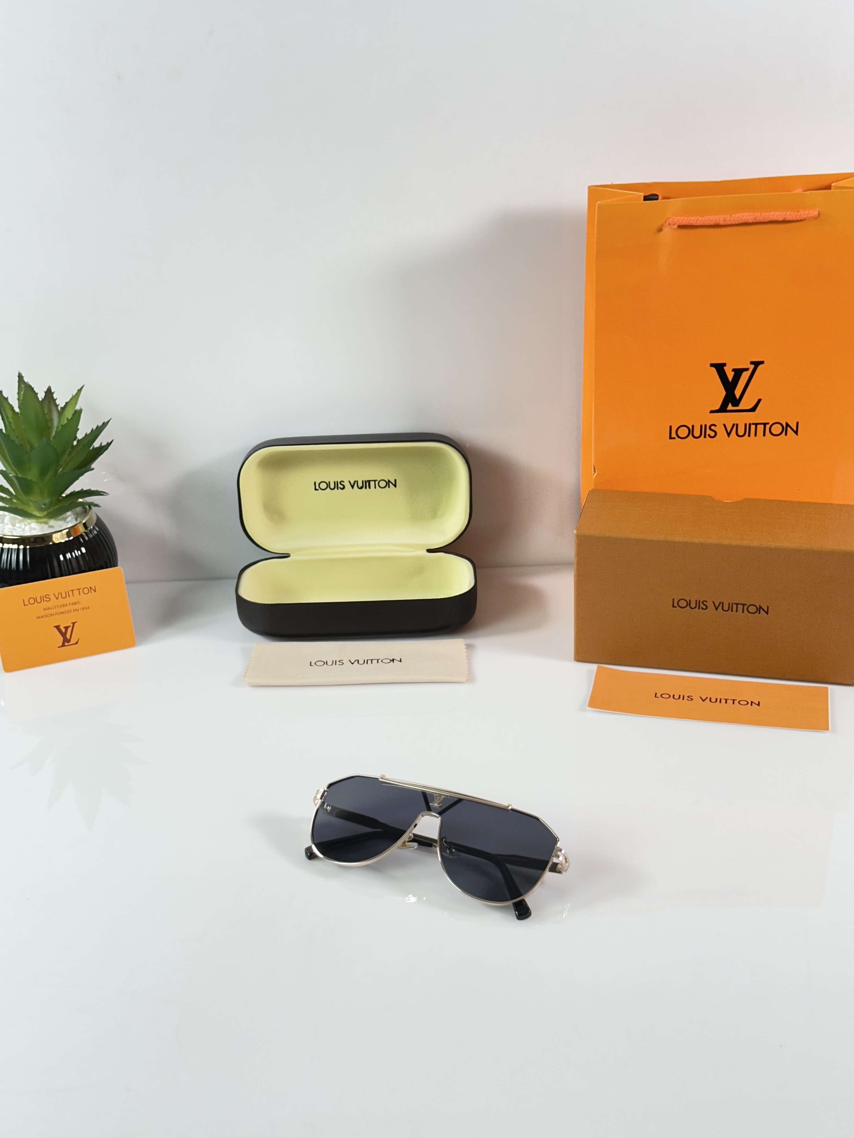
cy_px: 569
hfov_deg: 30.3
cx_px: 427
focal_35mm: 48
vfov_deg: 39.7
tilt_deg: -26.0
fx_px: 1579
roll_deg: +1.9
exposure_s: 1/100
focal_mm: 6.86
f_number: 1.78
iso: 64
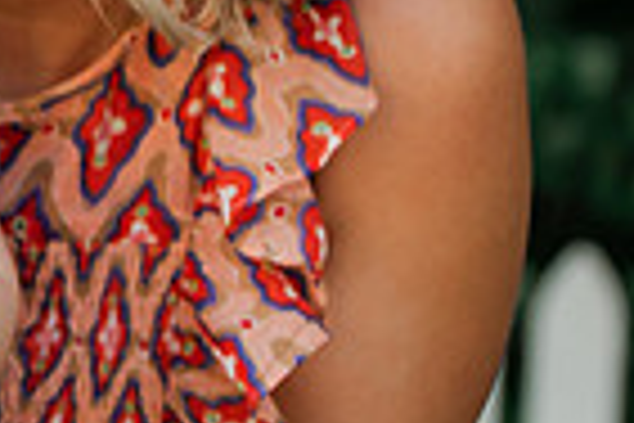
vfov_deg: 4.7
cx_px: -638
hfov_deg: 6.9
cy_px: -250
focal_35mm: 288
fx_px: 5072
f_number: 4
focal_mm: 70
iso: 400
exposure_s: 1/320
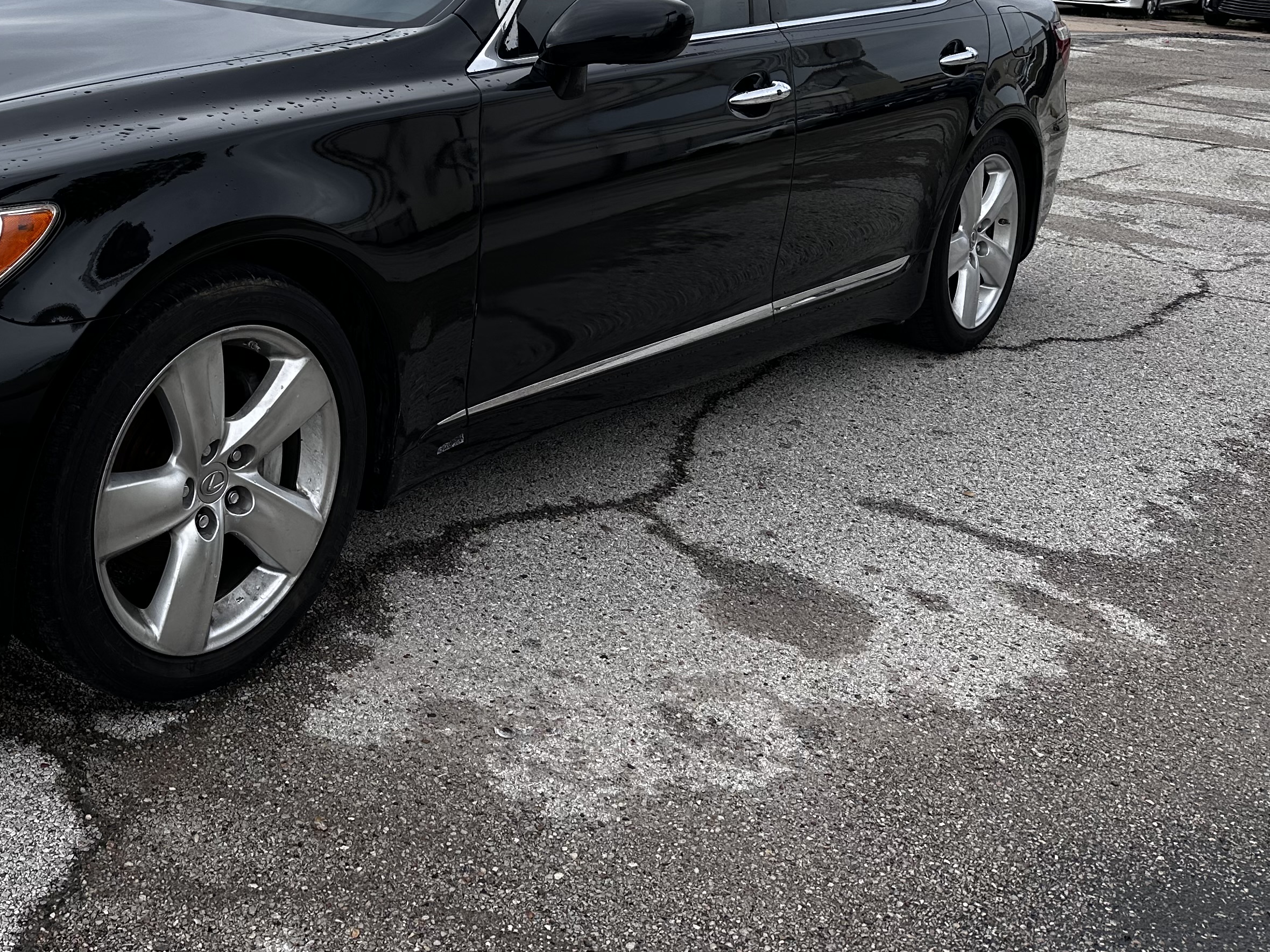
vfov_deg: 33.9
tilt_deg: -9.6
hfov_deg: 43.3
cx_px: 228
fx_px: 1504
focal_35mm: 41
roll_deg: -2.6
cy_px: 165
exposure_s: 1/2660
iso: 80
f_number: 1.78
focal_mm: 6.86
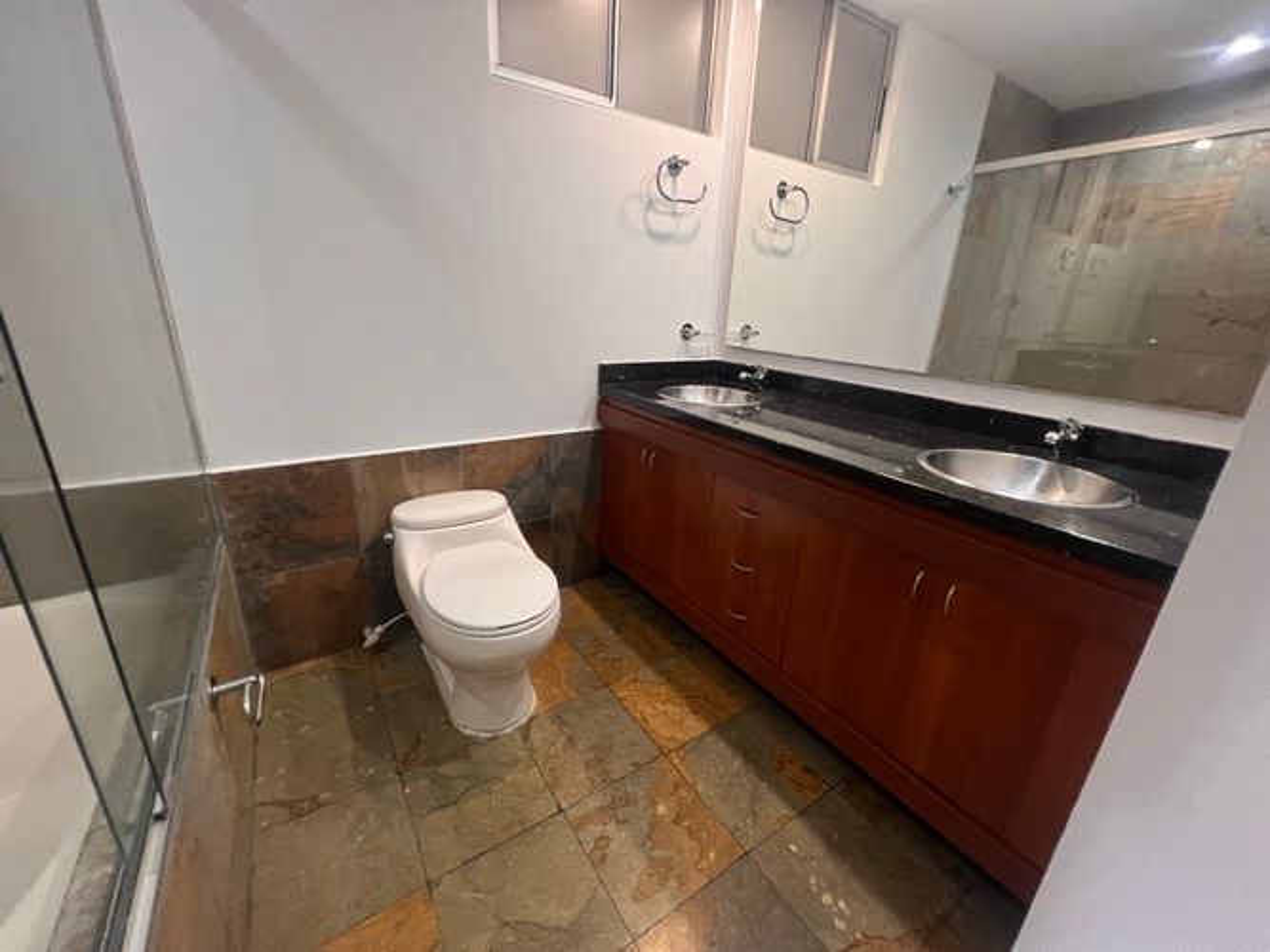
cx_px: 635
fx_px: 477
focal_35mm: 13
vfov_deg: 89.9
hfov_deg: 106.2
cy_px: 476
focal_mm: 1.57
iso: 250
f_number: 1.8
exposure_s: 1/78
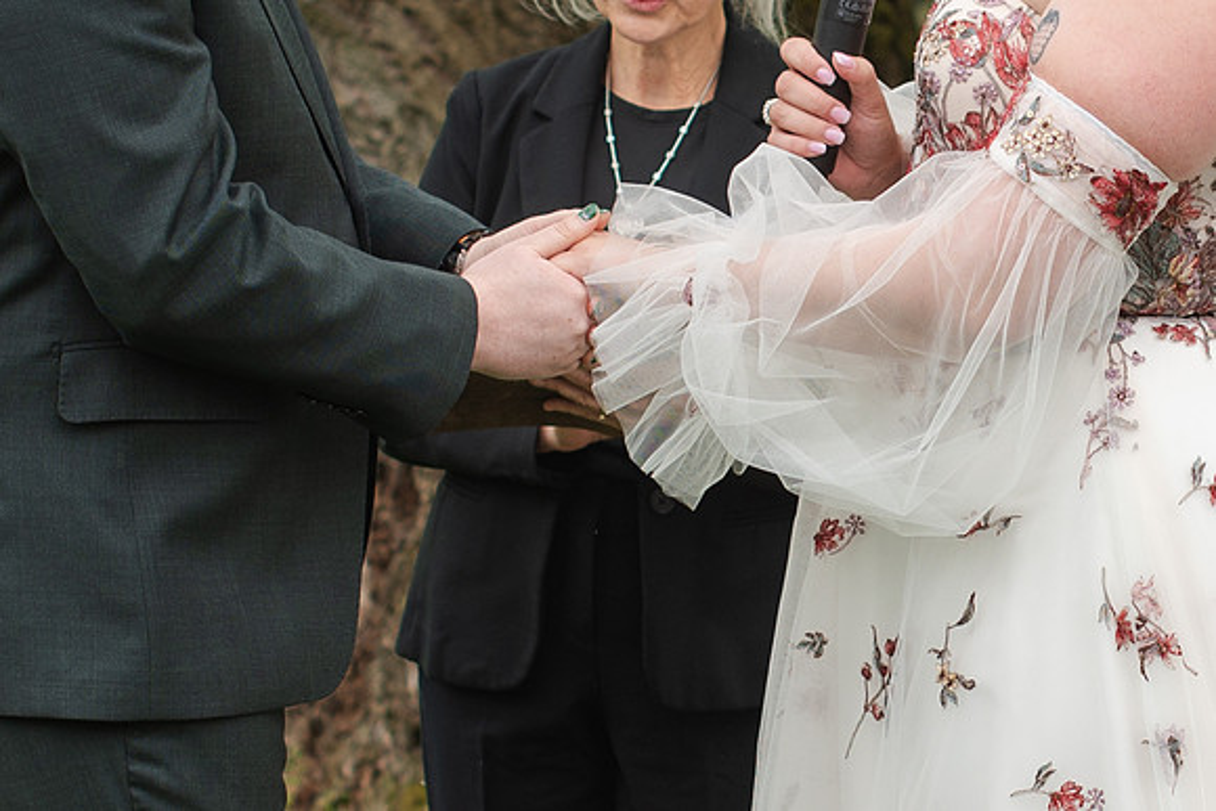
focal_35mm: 201
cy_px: 444
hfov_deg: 10.2
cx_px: 976
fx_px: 6785
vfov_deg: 6.8
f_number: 3.5
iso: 100
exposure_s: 1/500
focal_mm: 50
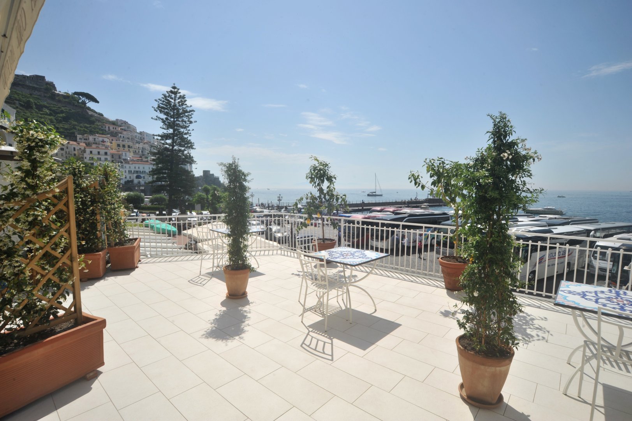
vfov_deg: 70.4
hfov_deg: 93.3
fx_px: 298
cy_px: 210
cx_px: 316
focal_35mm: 17
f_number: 16
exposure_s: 1/320
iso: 250
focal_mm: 17
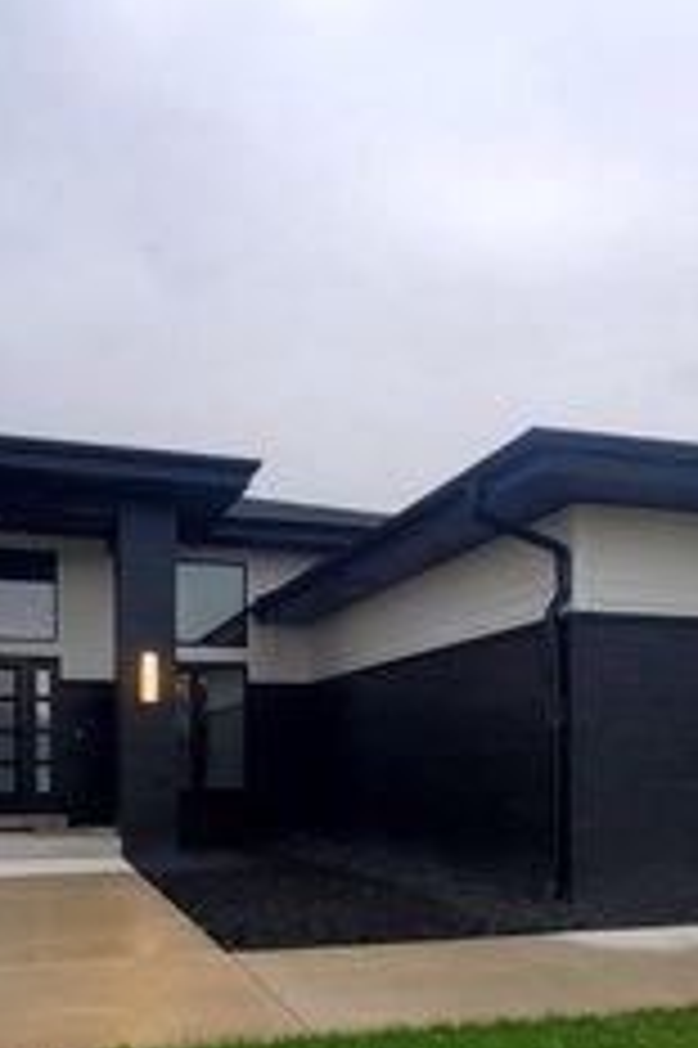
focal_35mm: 29
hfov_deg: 44.9
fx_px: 845
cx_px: 324
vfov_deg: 61.4
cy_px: 735
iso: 50
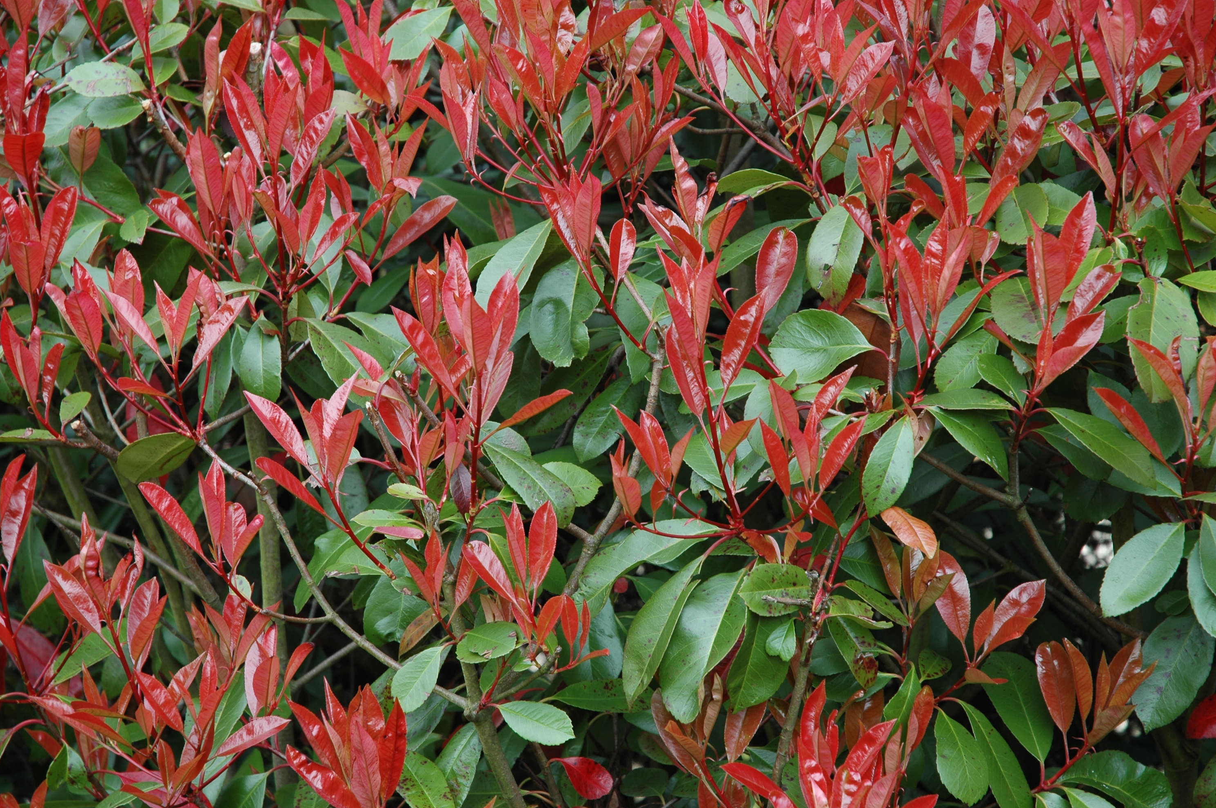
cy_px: 407
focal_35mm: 106
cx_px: 608
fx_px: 3577
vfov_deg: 12.9
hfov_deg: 19.3
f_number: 5.6
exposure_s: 1/125
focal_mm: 70
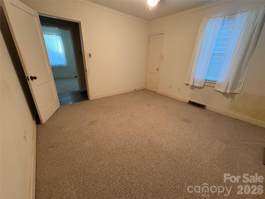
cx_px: 132
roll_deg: -1.6
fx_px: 107
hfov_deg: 102.1
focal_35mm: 14
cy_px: 100
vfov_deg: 85.7
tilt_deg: -21.8
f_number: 2.2
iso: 800
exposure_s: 1/60
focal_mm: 2.22
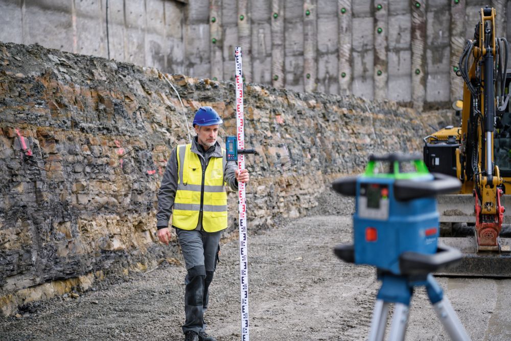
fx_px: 823
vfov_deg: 23.4
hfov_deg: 34.5
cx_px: 256
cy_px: 170
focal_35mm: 58
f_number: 2.8
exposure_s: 1/200
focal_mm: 58
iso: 64
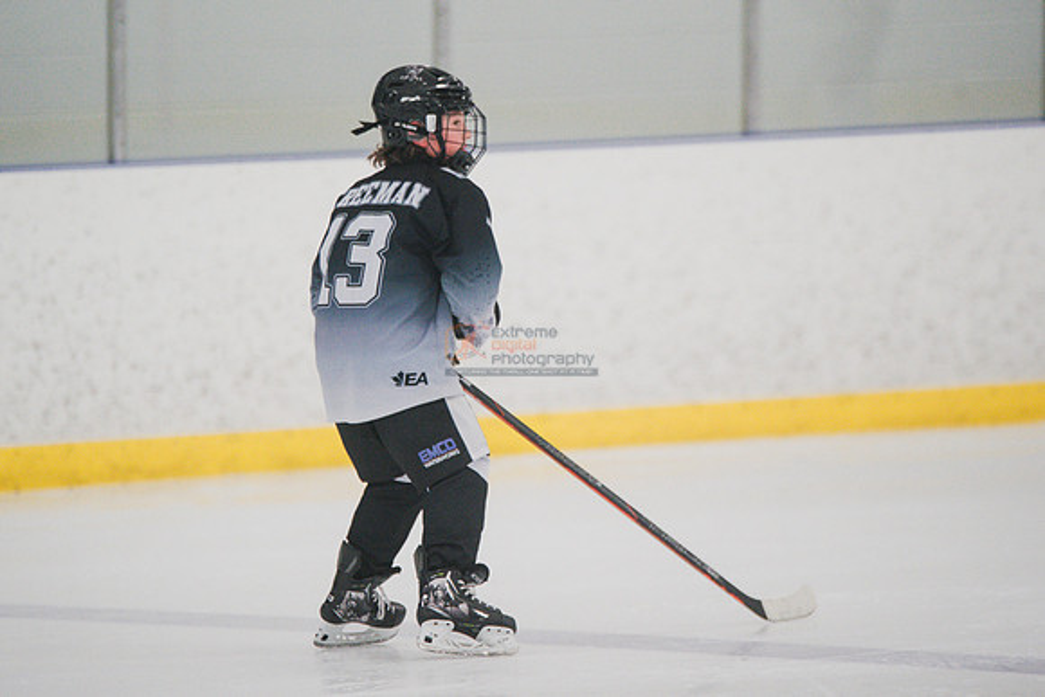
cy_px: 282
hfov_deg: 6.2
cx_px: 494
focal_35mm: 335
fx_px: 9720
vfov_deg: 4.1
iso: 3200
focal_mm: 274
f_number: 3.2
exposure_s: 1/800
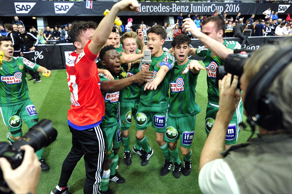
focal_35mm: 28
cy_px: 97
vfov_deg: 46.3
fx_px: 227
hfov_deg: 65.5
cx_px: 146
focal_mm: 28
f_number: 2.8
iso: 1000
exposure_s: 1/320
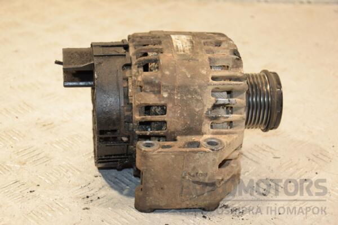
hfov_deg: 23.4
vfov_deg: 15.7
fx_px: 817
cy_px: 112
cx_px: 169
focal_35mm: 87
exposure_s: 1/200
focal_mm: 58
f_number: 5.3
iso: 800
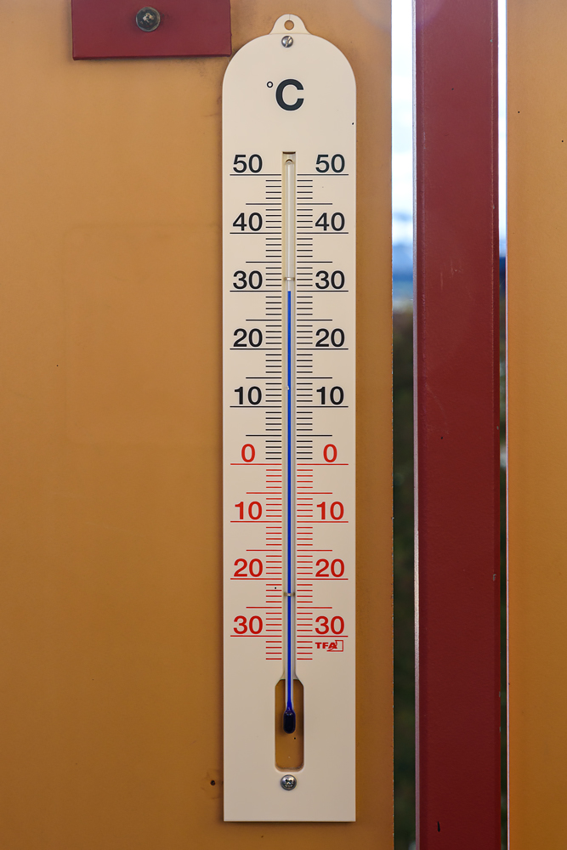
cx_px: 284
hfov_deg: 14.7
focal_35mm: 93
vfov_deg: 21.9
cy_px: 425
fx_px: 2196
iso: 200
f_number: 8
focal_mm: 62
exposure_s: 1/500
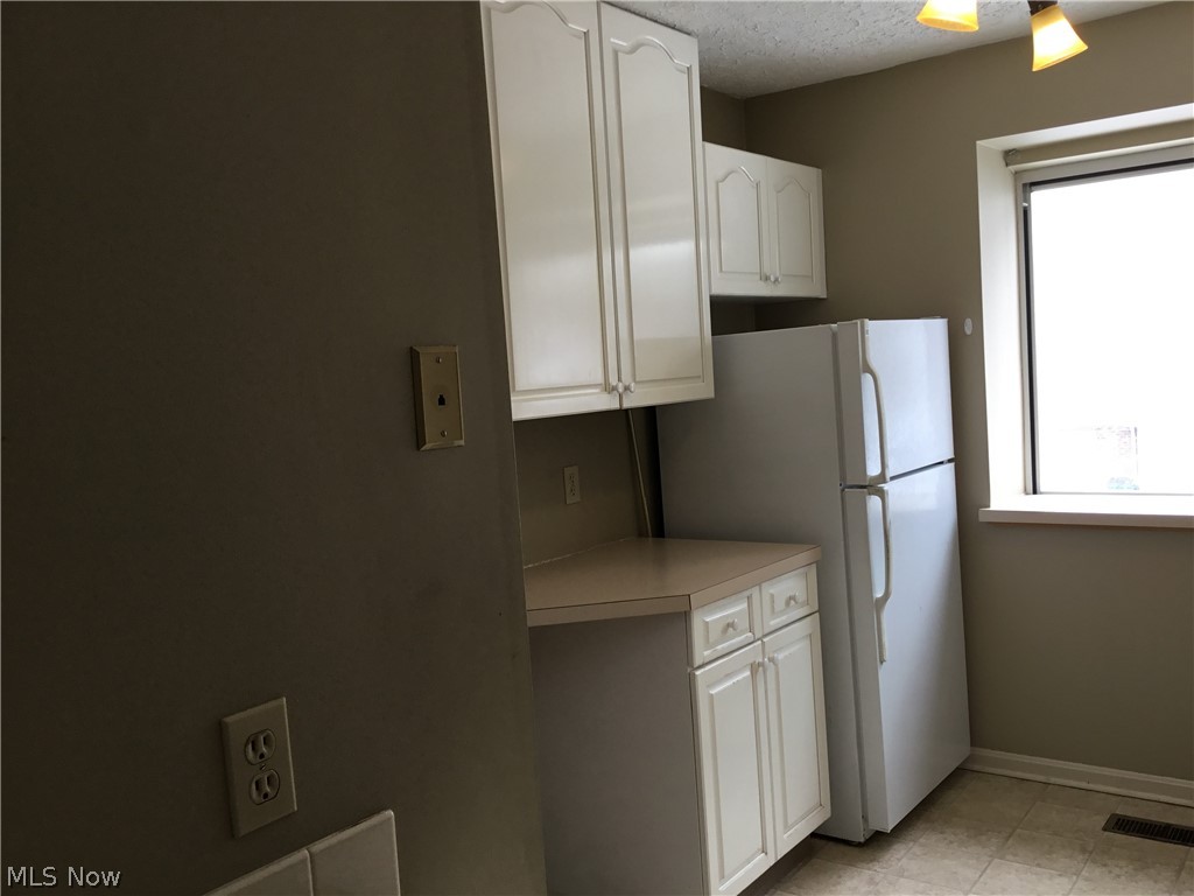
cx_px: 597
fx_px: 1069
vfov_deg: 45.4
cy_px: 448
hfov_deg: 58.4
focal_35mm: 31
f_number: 2.4
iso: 32
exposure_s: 1/60
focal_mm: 3.3
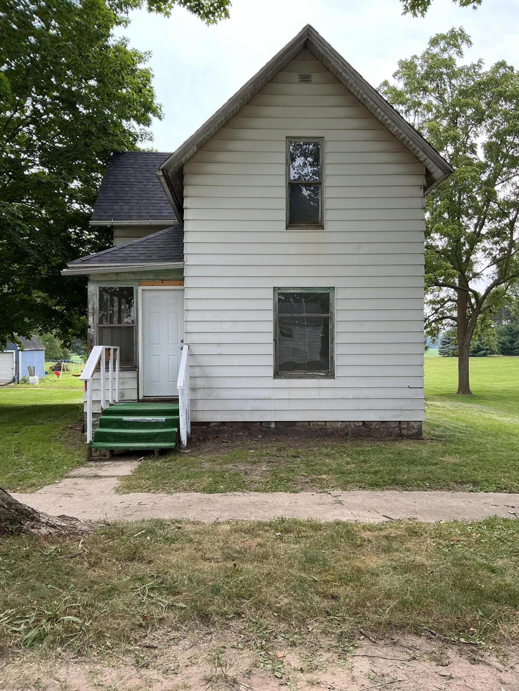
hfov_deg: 48.2
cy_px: 346
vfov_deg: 61.7
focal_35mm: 29
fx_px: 580
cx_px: 260
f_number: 1.8
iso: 25
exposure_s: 1/270
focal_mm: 3
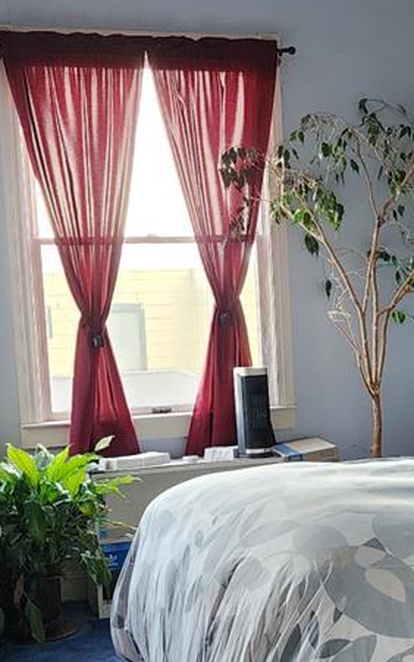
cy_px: 429
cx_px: 421
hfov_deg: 15.8
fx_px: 1462
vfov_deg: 25.4
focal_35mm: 81
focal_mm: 6.4
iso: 800
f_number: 1.8
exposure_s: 1/120
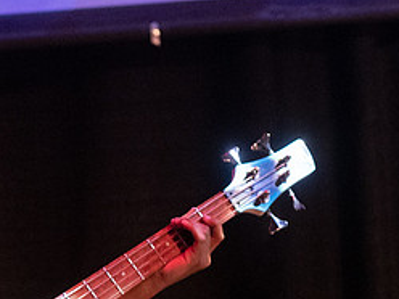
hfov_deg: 5.1
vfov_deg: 3.8
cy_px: 126
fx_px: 4507
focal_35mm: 391
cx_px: 40
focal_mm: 116
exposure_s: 1/200
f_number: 2.8
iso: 6400
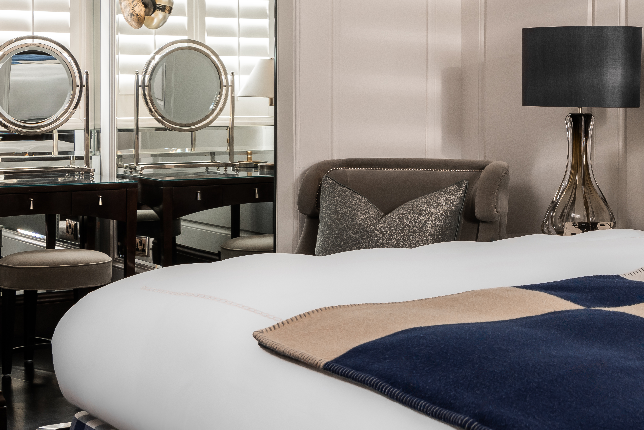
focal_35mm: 75
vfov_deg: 18.1
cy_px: 116
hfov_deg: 26.6
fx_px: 1342
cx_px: 499
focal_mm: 36
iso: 100
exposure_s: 1/1.67
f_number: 14
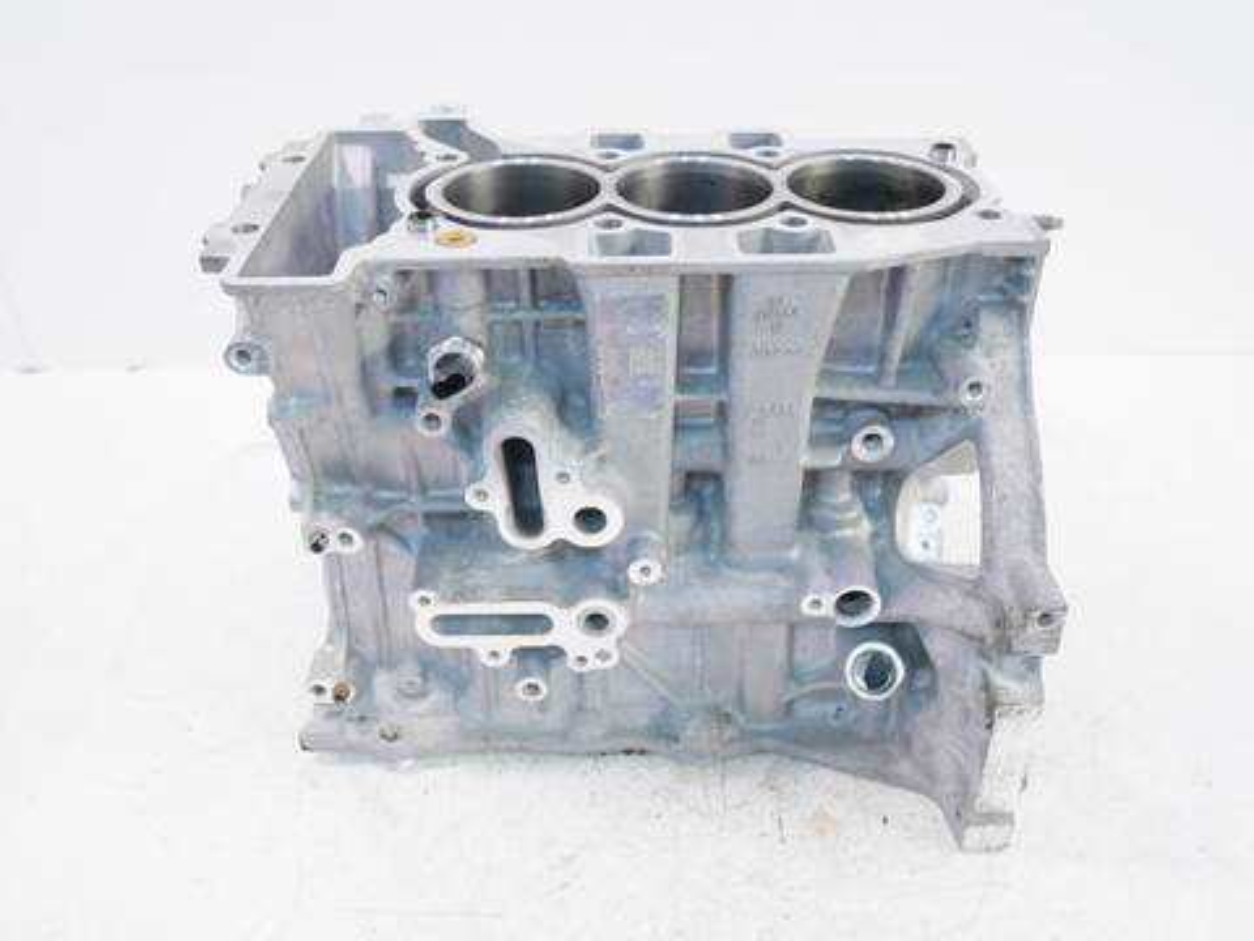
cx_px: 627
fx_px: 1159
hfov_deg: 56.8
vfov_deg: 44.2
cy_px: 470
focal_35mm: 32
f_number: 3.9
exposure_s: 1/60
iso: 400
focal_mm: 16
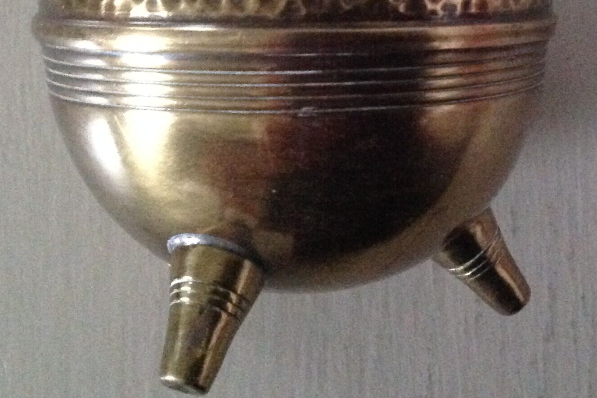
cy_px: 22
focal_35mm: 71
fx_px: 1177
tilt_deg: -80.1
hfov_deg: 28.4
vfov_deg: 18.8
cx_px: 349
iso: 800
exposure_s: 1/15
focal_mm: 4.28
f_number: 2.4
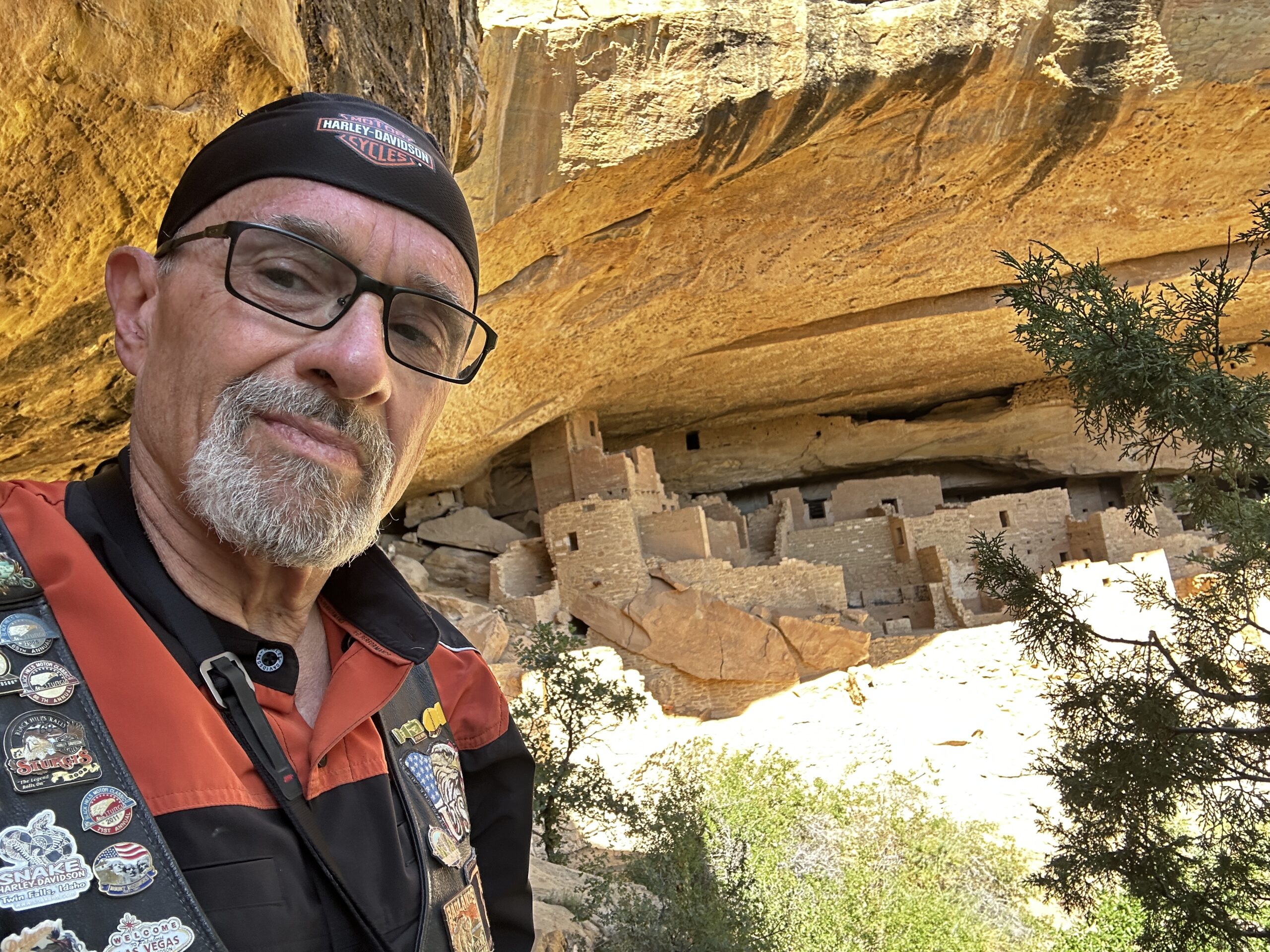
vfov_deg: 58.9
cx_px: 635
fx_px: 844
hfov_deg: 73.9
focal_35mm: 23
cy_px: 476
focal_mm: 2.69
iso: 40
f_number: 1.9
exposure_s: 1/121
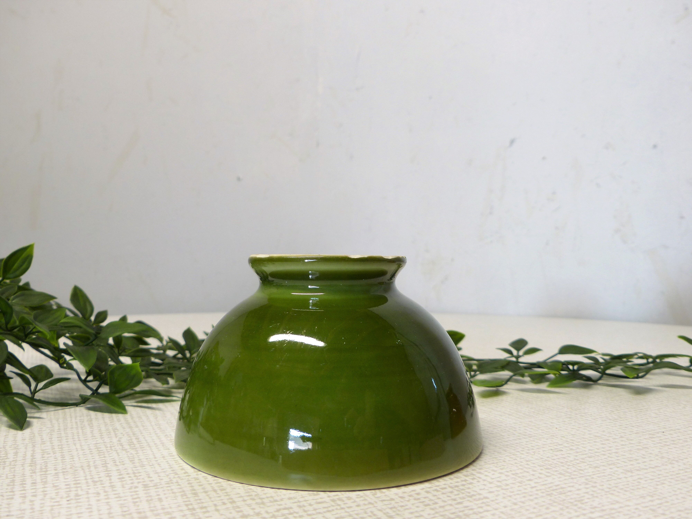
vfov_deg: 42.9
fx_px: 660
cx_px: 346
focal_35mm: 33
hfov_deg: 55.4
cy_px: 260
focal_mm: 5.9
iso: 100
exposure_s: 1/20
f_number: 2.8
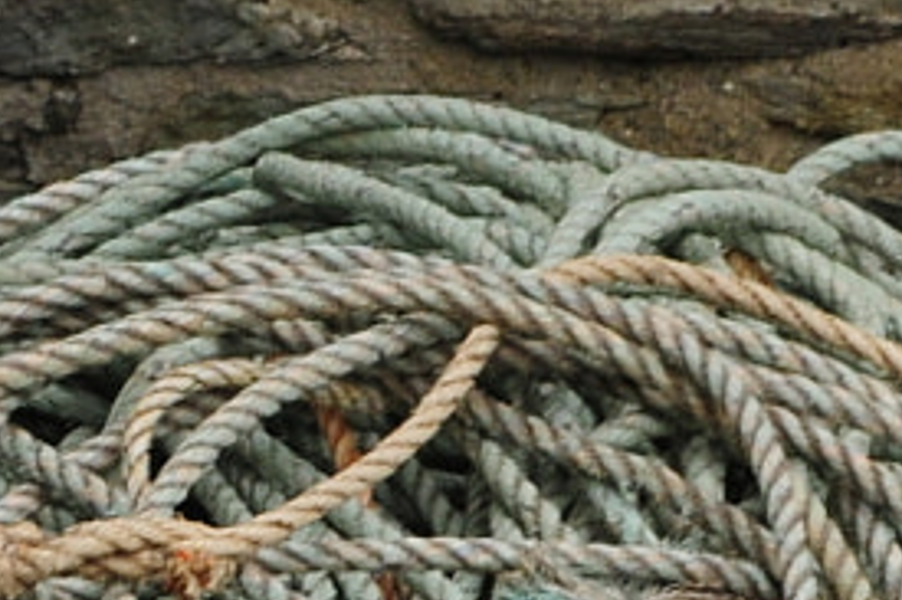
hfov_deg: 2.6
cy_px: 938
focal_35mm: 781
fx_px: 19556
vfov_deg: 1.8
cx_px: 604
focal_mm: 70
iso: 400
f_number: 8
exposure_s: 1/30
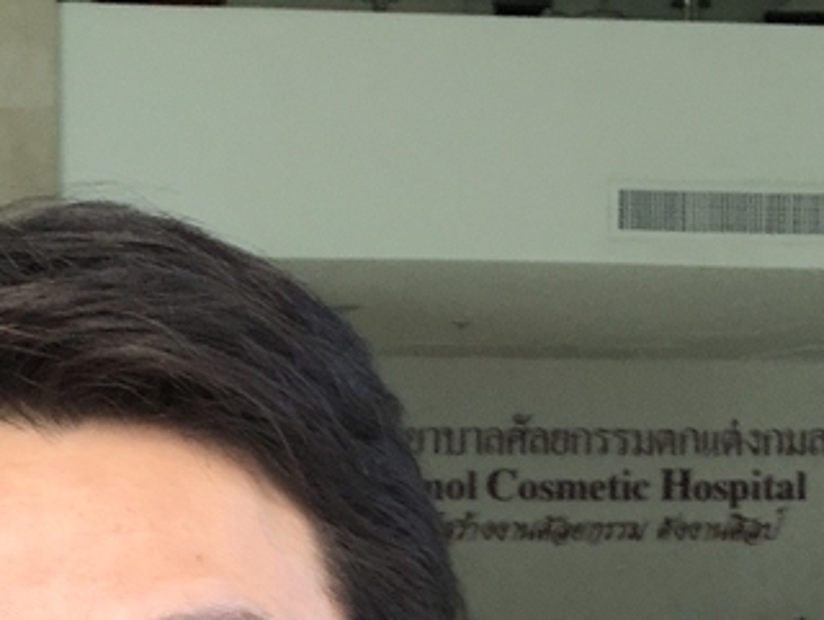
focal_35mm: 120
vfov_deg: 12.3
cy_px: 599
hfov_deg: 15.7
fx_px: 2861
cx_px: -175
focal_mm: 2.87
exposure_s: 1/120
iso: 50
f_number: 2.2
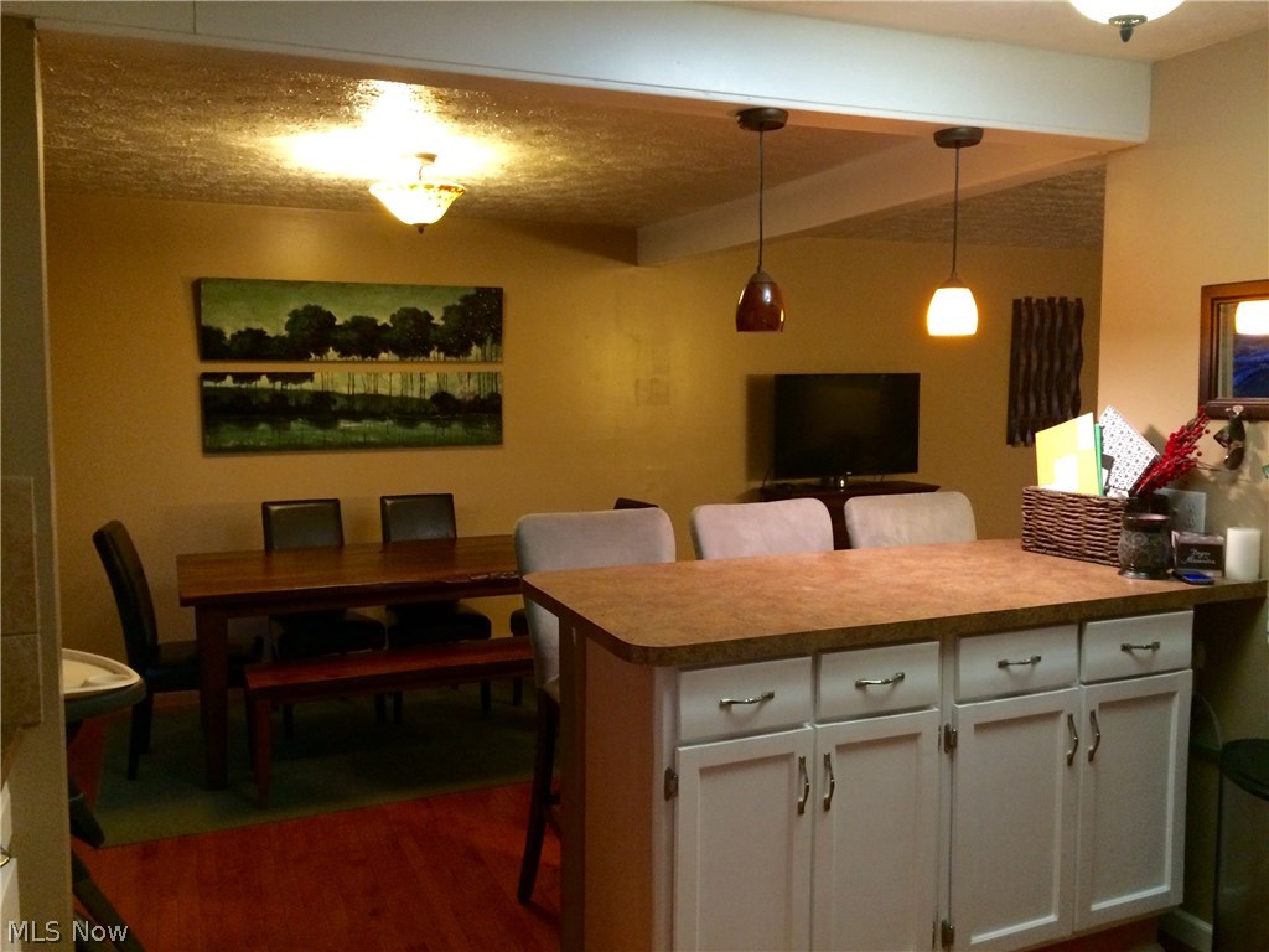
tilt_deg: -5.5
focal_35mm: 29
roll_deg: +1.0
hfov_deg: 61.7
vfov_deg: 48.2
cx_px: 634
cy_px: 476
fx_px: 1063
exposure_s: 1/24
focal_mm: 4.15
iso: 320
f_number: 2.2
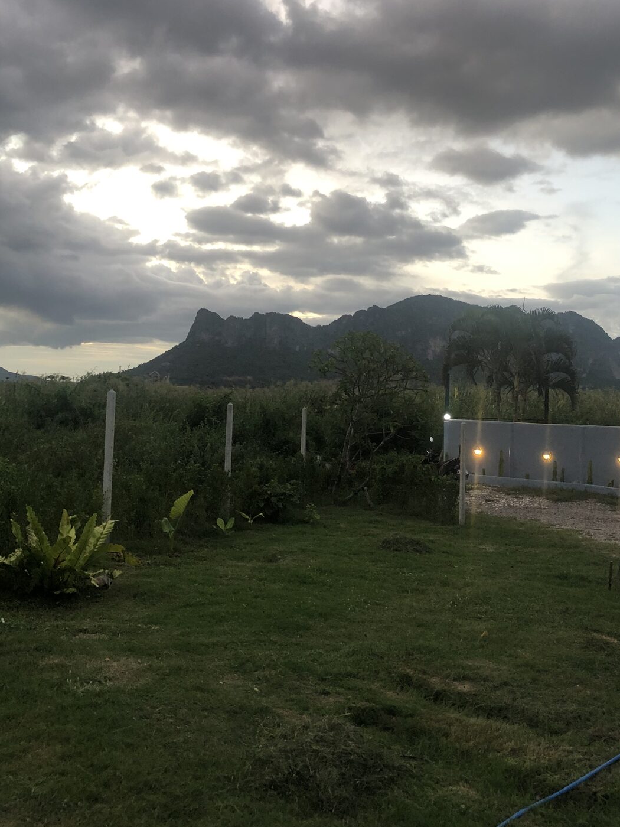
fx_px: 955
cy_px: 334
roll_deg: -1.7
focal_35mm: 40
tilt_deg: +2.4
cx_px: 395
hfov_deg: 35.7
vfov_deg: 46.6
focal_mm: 3.99
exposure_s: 1/30
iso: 25
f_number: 1.8
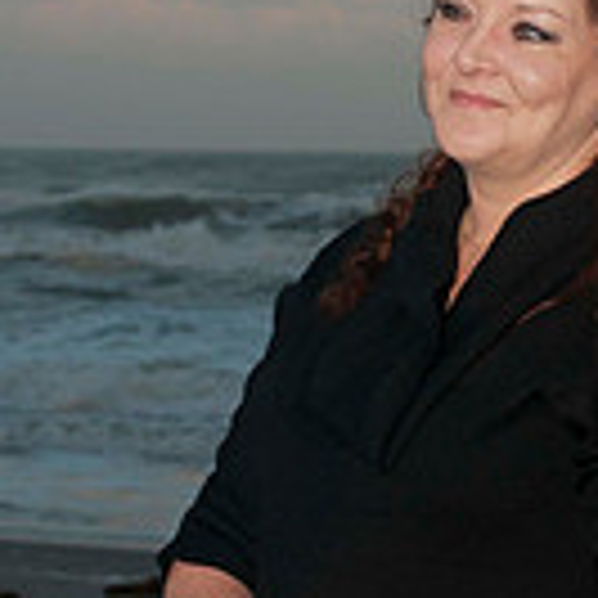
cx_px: 364
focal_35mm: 222
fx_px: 4339
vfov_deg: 7.9
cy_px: 299
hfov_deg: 7.9
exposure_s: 1/60
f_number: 6.3
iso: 100
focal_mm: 40
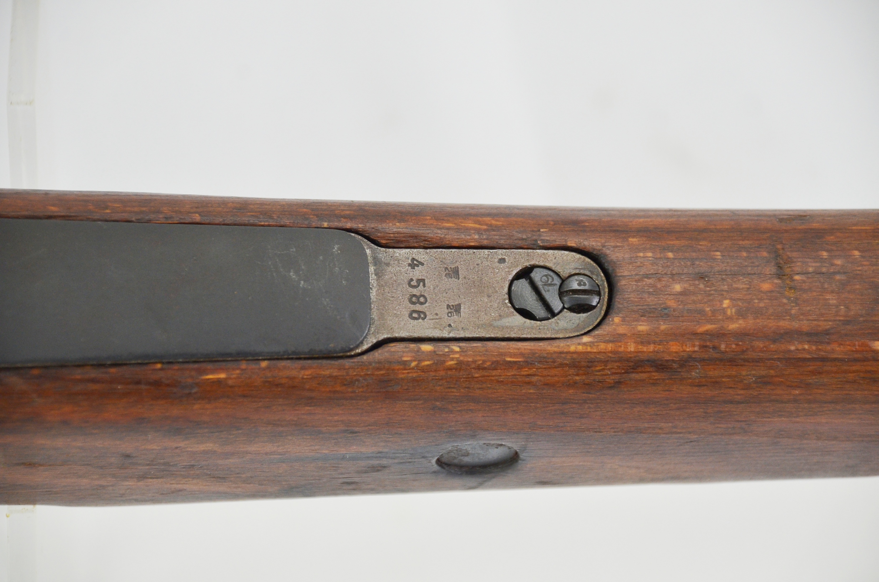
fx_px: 4569
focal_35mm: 188
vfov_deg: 7.3
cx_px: 440
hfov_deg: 11.0
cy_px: 291
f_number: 5.6
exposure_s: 1/250
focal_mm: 125
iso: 720
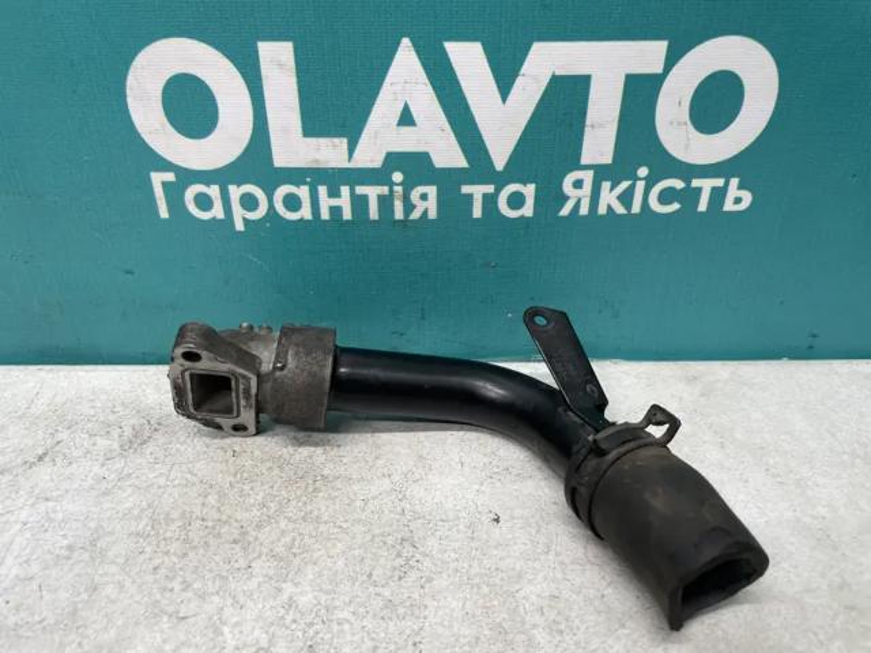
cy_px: 326
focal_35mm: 26
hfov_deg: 67.3
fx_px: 654
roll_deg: +1.5
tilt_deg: -31.6
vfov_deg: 53.1
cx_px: 436
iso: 125
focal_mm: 4.2
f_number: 1.6
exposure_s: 1/100
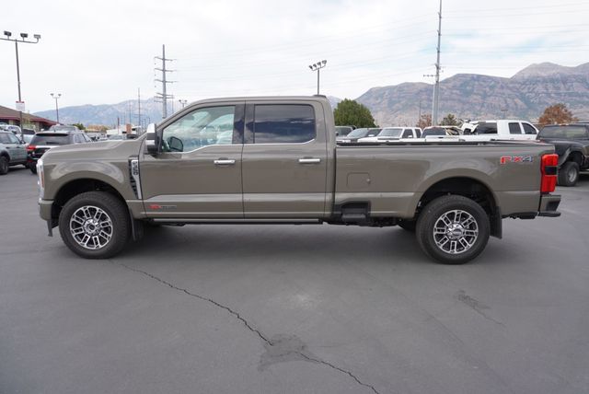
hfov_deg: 73.7
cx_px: 294
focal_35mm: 24
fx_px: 393
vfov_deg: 53.2
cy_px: 197
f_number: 5.6
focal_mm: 16
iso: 100
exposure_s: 1/125
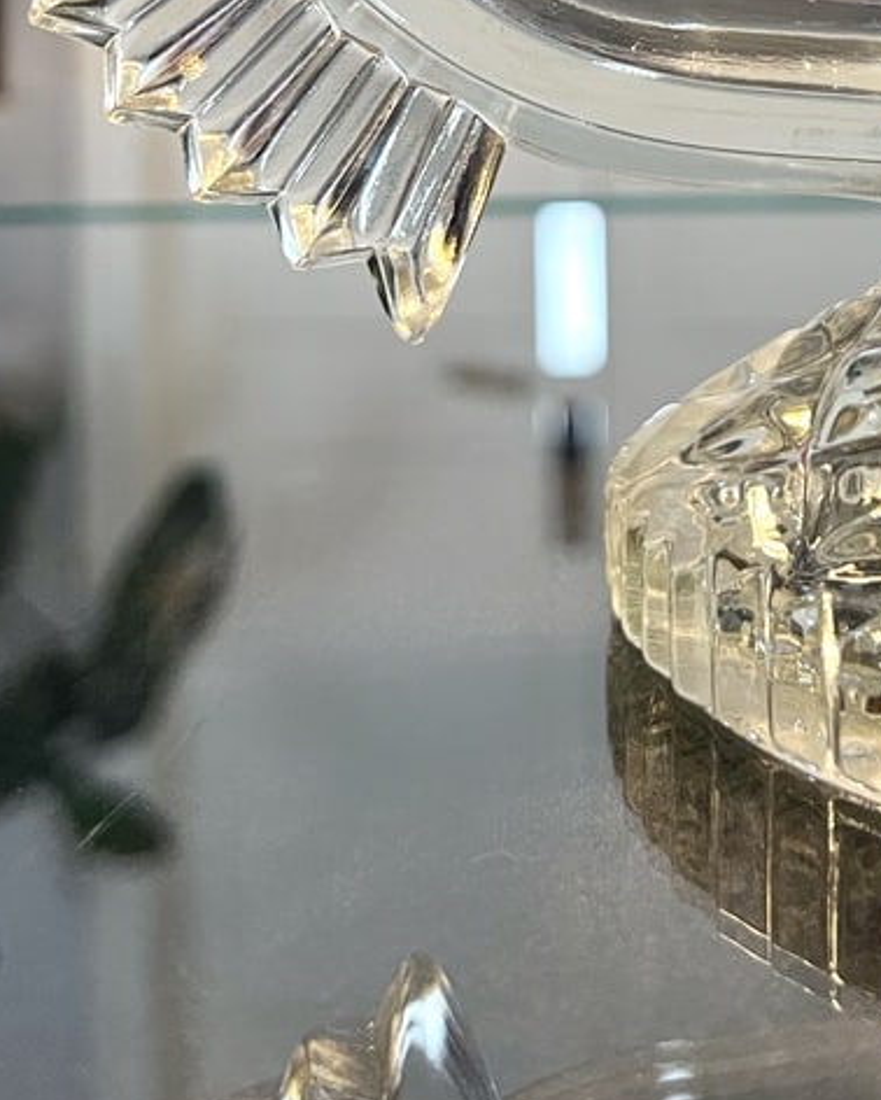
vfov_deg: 32.6
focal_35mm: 55
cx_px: 615
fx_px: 1791
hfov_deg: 27.4
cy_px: 126
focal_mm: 5.7
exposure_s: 1/50
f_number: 1.5
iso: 250
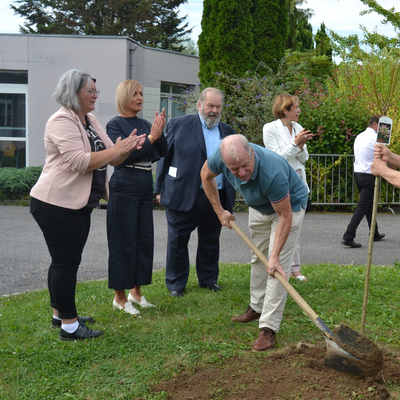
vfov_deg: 34.0
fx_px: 654
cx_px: 279
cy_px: 199
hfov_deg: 33.6
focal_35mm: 50
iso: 100
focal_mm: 26
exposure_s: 1/200
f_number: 7.1
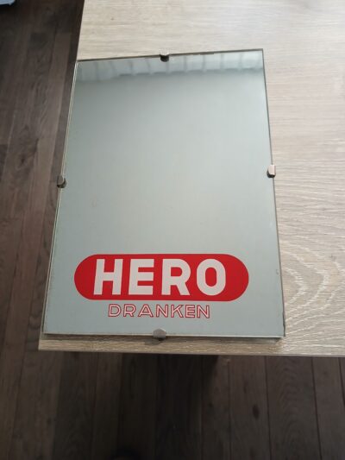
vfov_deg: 65.3
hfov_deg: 51.4
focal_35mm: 27
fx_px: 359
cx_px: 172
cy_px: 230
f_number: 1.8
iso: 250
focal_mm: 3.98
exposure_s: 1/50
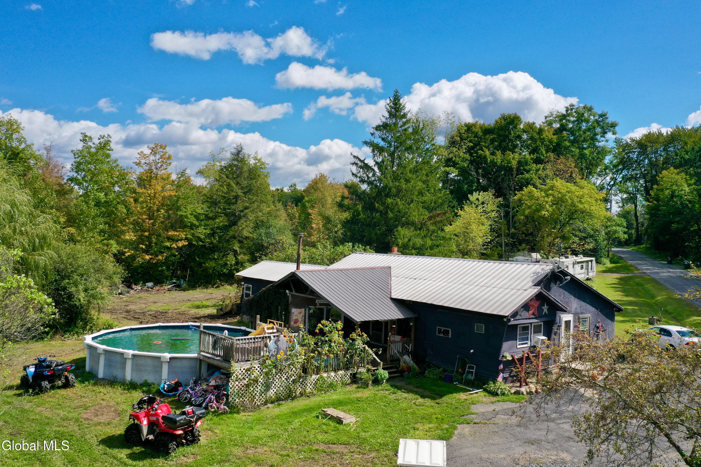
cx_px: 350
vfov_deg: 46.4
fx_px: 545
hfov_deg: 65.5
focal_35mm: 28
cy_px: 234
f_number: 4.5
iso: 100
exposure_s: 1/120
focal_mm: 10.26
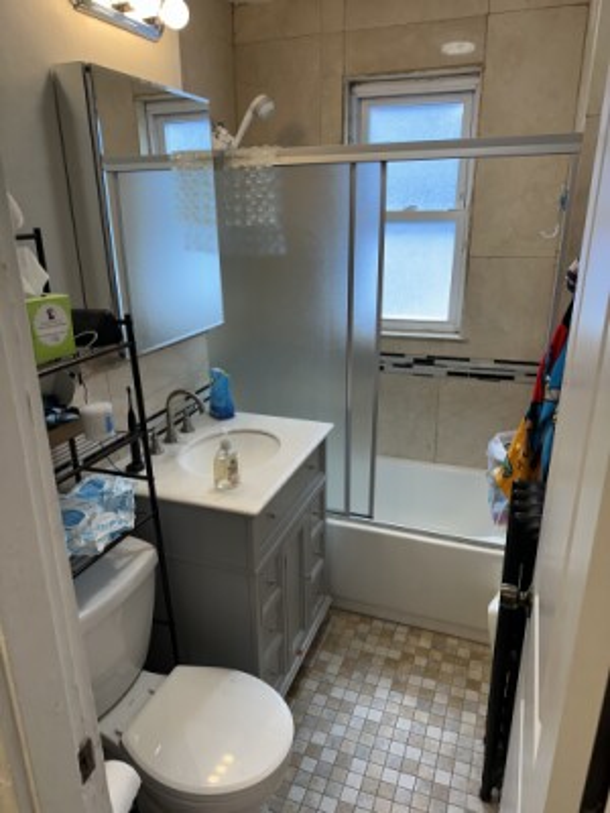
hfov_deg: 56.8
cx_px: 305
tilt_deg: -18.2
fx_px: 564
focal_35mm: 24
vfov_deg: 71.6
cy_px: 406
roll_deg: +0.4
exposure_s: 1/120
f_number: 1.78
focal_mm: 6.86
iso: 100
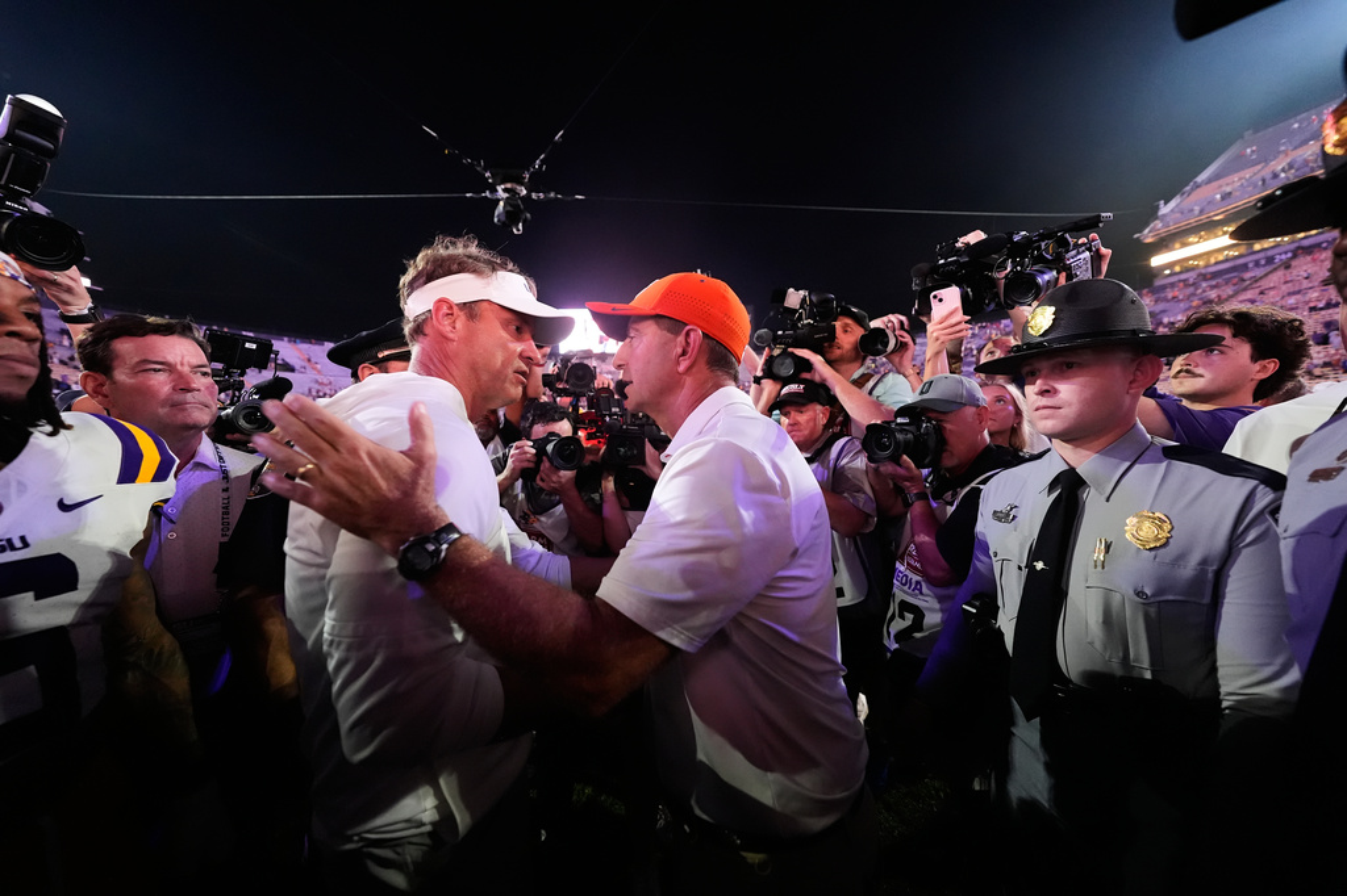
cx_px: 674
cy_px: 448
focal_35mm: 12
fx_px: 449
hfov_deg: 112.6
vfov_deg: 90.0
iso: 6400
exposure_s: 1/200
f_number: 2.8
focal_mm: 12
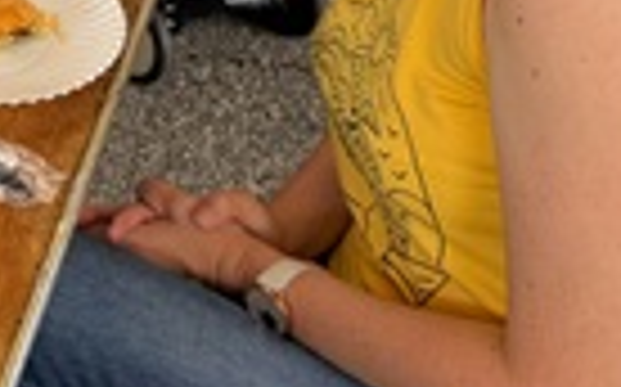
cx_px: -256
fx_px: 1556
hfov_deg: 20.1
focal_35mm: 92
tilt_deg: -27.7
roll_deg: -3.2
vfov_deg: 13.3
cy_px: -209
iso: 64
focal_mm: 6.76
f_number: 1.78
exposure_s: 1/121
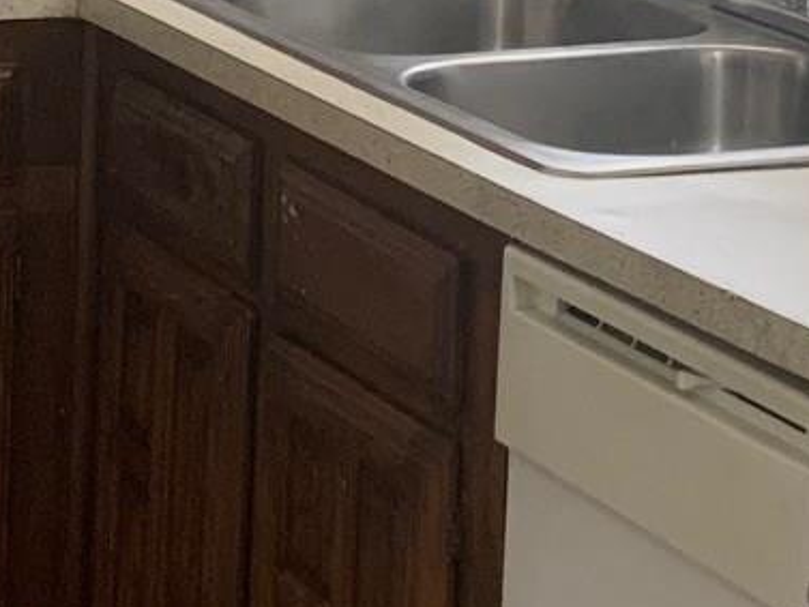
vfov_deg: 10.5
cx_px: -56
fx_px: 3250
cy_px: -77
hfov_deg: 13.9
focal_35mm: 139
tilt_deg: -9.0
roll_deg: -1.2
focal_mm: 4.25
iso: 400
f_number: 1.8
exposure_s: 1/45
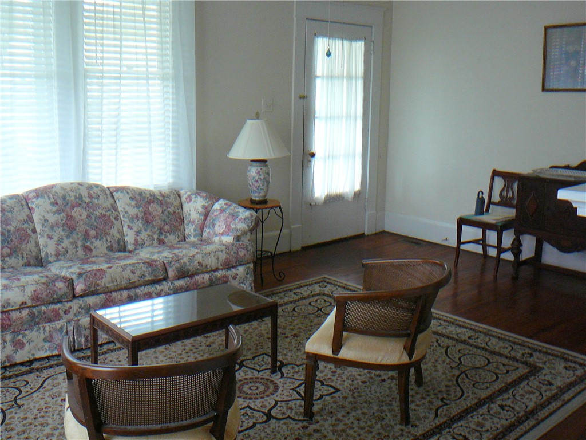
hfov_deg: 52.6
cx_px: 293
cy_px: 220
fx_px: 593
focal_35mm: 35
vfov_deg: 40.7
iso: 200
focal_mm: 5.2
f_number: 2.8
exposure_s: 1/30
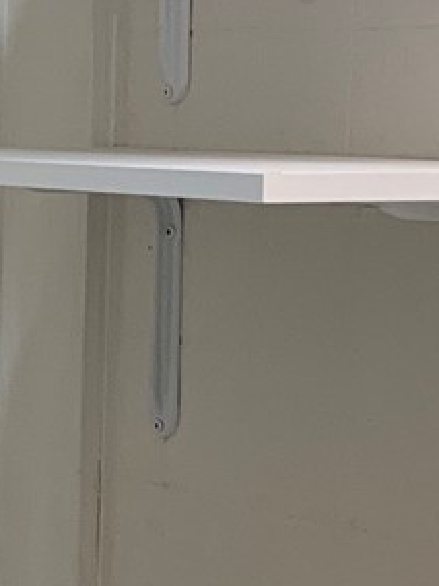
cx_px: -474
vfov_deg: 11.2
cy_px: 510
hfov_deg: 8.0
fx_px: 2976
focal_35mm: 176
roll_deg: +1.3
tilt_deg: -8.0
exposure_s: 1/60
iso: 50
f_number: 1.8
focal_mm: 4.25
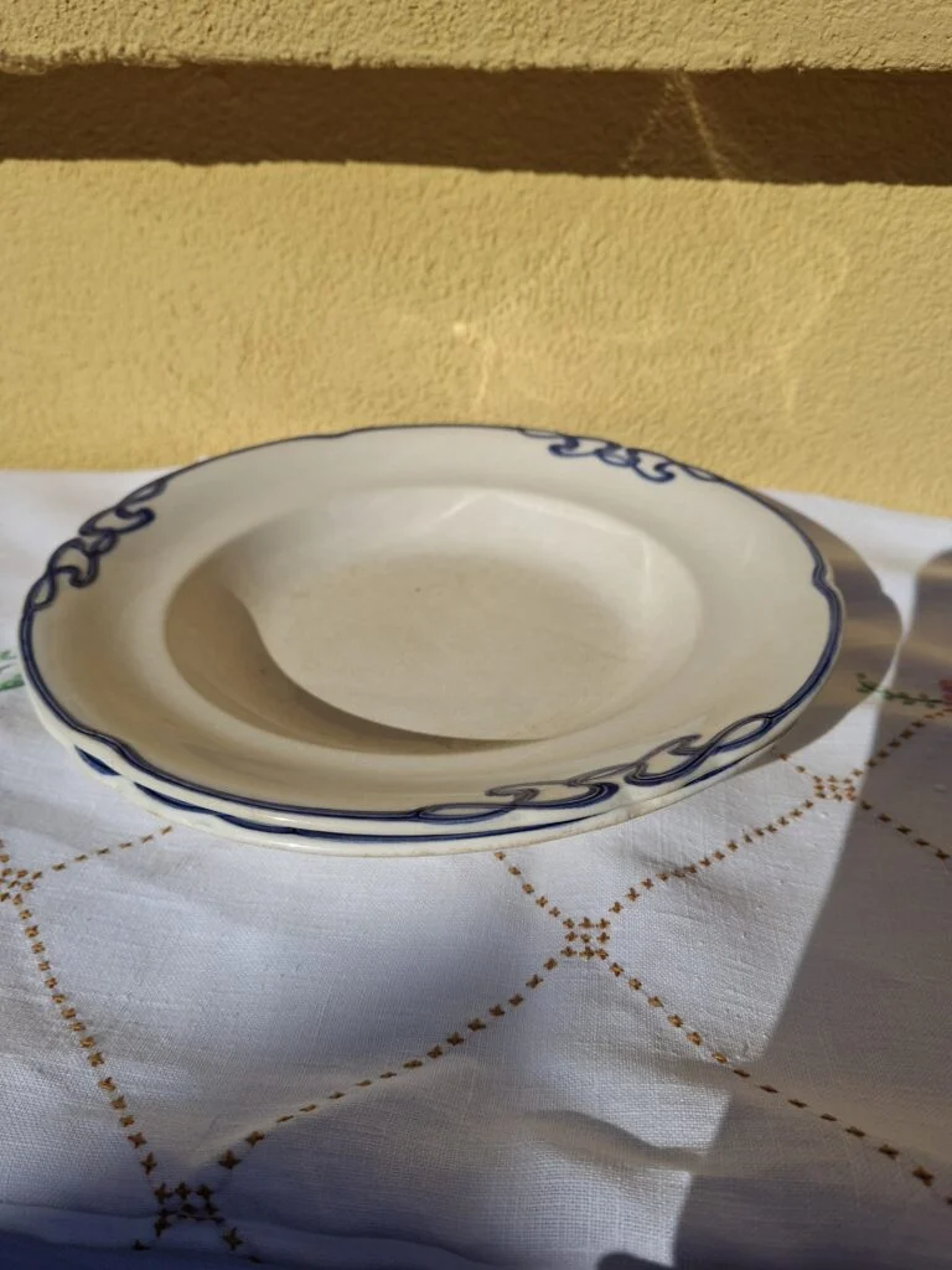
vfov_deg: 69.4
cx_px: 476
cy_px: 635
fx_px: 917
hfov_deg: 54.9
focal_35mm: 25
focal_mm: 4.69
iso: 25
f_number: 1.8
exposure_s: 1/2915
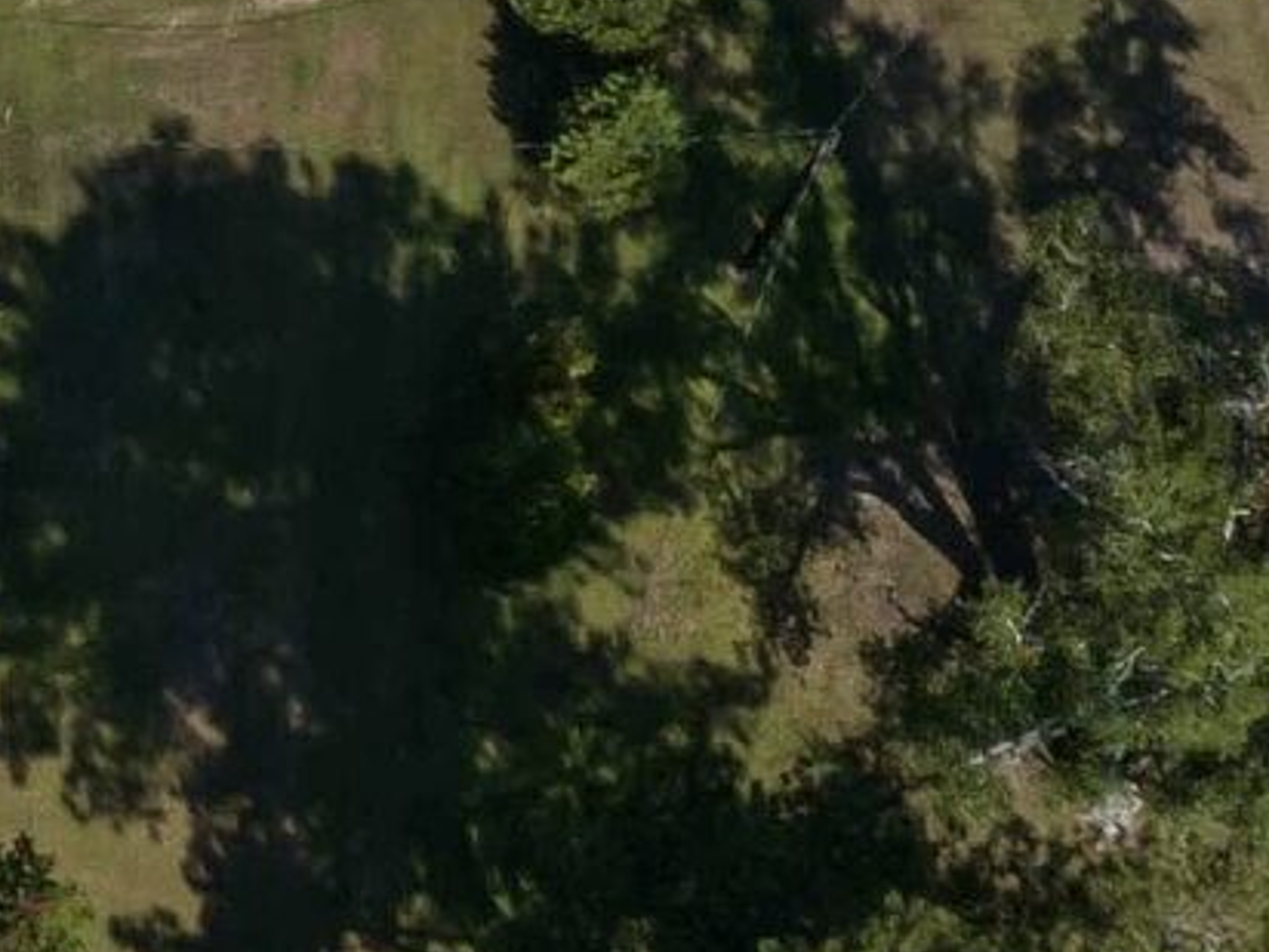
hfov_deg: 10.5
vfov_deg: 8.1
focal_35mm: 179
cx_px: -872
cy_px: -494
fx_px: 6562
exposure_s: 1/160
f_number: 10
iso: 100
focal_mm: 12.29
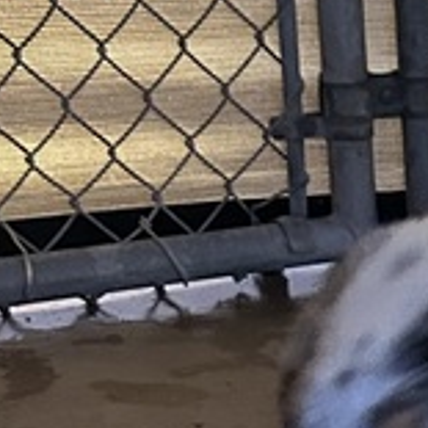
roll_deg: -1.3
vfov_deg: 10.7
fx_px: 2126
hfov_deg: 10.6
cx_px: 845
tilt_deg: -28.7
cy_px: 798
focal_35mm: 152
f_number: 1.5
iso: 640
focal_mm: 5.7
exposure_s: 1/35
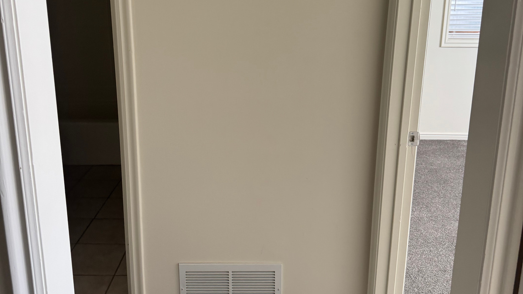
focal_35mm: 35
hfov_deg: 56.6
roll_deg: -0.7
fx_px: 485
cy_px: 101
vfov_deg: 33.5
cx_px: 261
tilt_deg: -13.2
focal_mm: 6.76
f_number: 1.78
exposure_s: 1/121
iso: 200
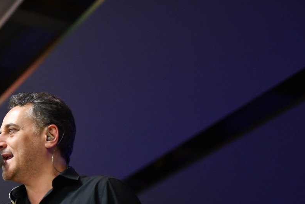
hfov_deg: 19.4
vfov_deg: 13.2
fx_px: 873
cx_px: 21
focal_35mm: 103
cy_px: 184
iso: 1250
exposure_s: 1/160
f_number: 1.4
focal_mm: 50
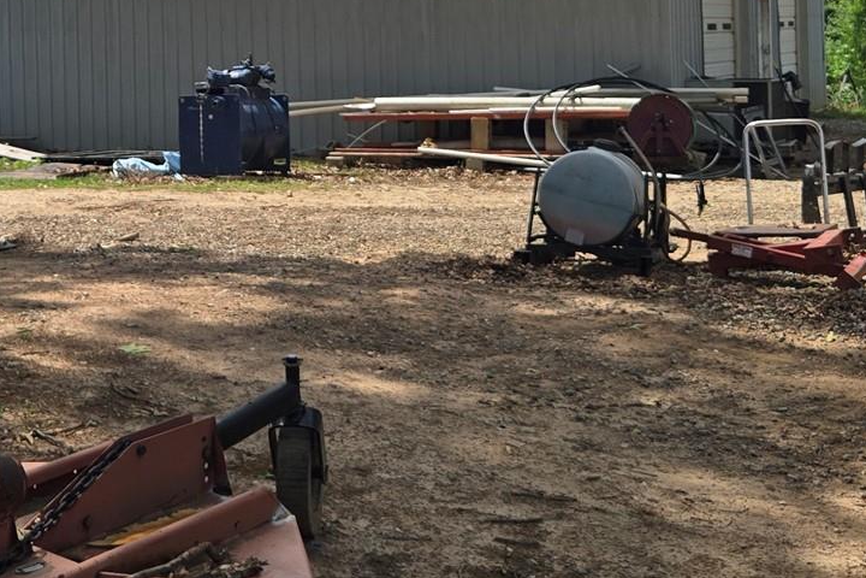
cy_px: 2
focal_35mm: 68
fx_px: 1636
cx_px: 266
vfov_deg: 19.5
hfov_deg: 29.4
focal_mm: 5.4
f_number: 1.8
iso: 40
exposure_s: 1/2921
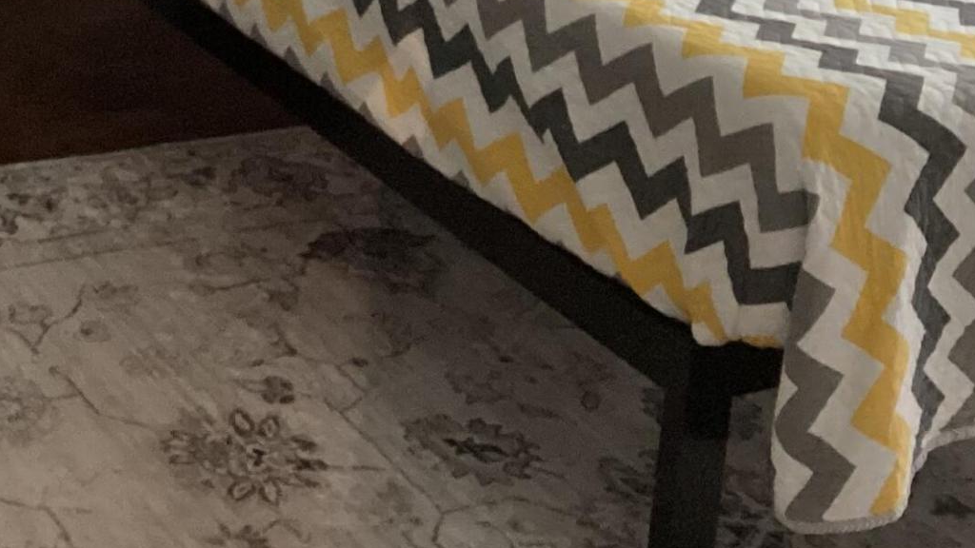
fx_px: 2456
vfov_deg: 11.9
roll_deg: -2.4
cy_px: -368
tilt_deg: -13.3
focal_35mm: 95
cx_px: -33
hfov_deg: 21.5
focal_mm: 3.3
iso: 320
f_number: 2.4
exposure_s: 1/40
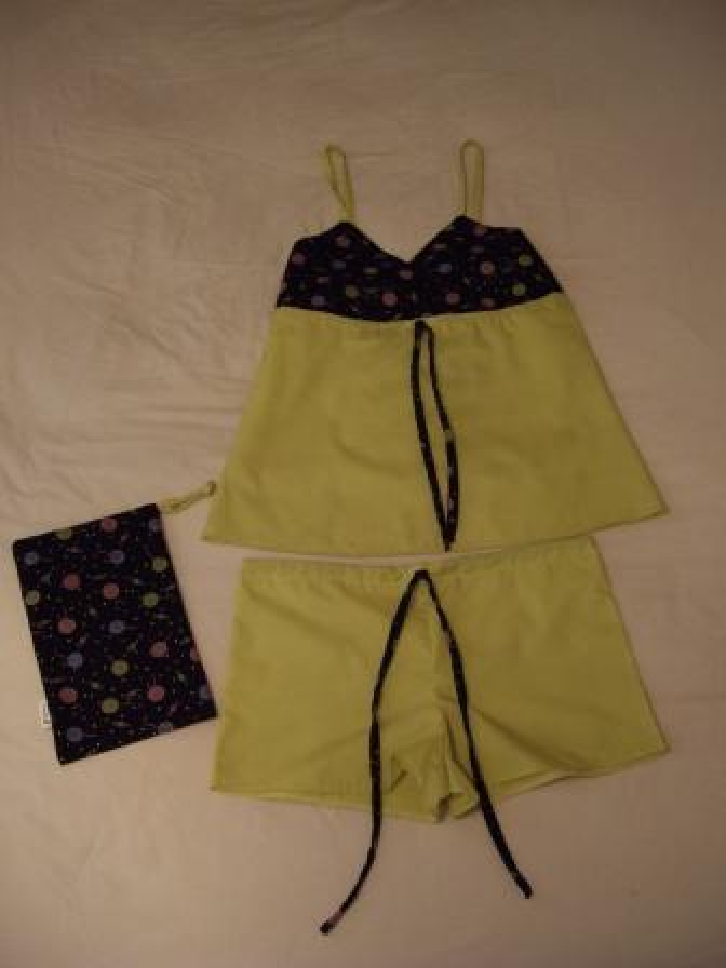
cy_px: 484
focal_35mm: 38
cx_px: 363
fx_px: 1063
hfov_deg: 37.7
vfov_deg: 49.0
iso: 200
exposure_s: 1/8
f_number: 2.8
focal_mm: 7.9
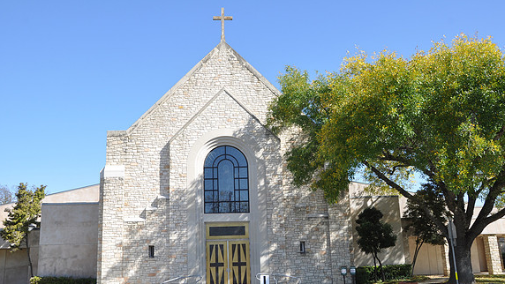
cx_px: 255
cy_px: 161
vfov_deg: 33.7
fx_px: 469
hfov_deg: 56.6
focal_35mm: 35
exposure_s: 1/100
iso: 200
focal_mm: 22
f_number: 10
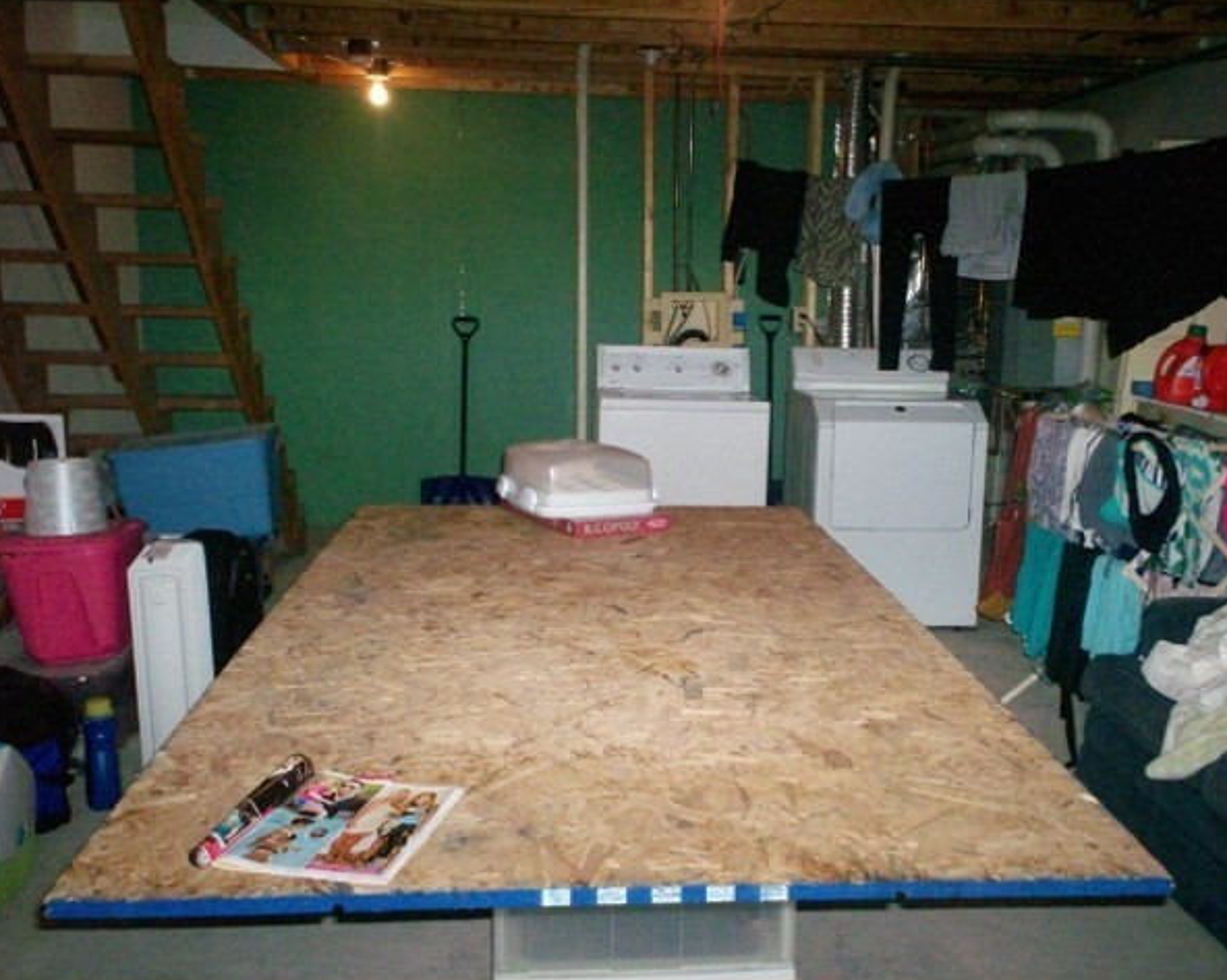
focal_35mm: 38
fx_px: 1379
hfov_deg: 47.9
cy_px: 489
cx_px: 653
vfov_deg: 39.1
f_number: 4.5
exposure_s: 1/60
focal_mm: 6
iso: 140
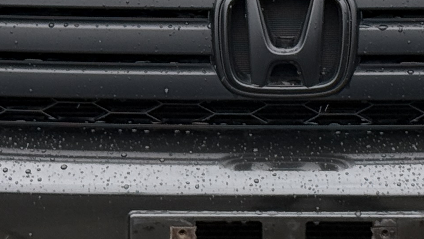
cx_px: 290
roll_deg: -1.2
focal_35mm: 221
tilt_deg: -11.7
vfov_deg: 5.5
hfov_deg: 9.7
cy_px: -74
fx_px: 2485
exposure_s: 1/778
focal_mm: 6.76
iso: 64
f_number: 1.78
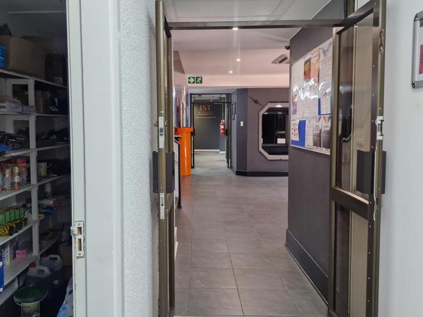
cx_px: 186
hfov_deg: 65.1
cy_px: 142
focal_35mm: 27
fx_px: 330
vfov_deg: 51.3
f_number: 1.8
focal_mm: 5.54
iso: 640
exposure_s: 1/100
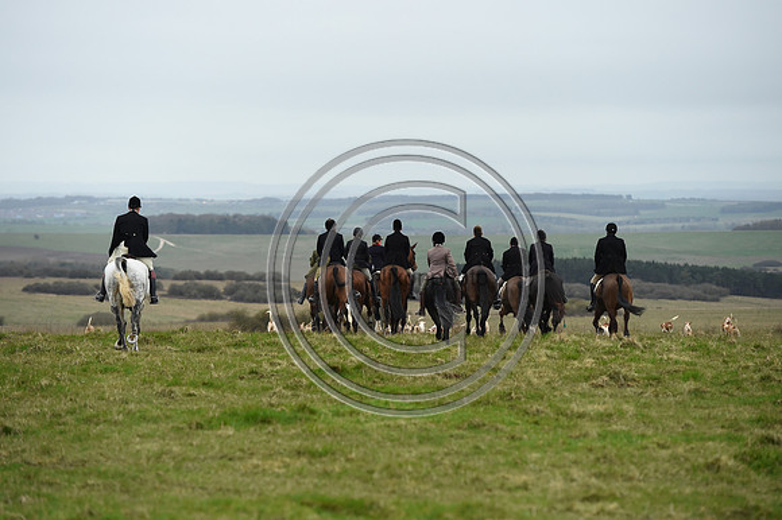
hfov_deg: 12.5
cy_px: 260
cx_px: 391
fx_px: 3582
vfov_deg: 8.3
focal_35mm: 165
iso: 2500
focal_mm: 165
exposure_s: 1/1250
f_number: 4.5
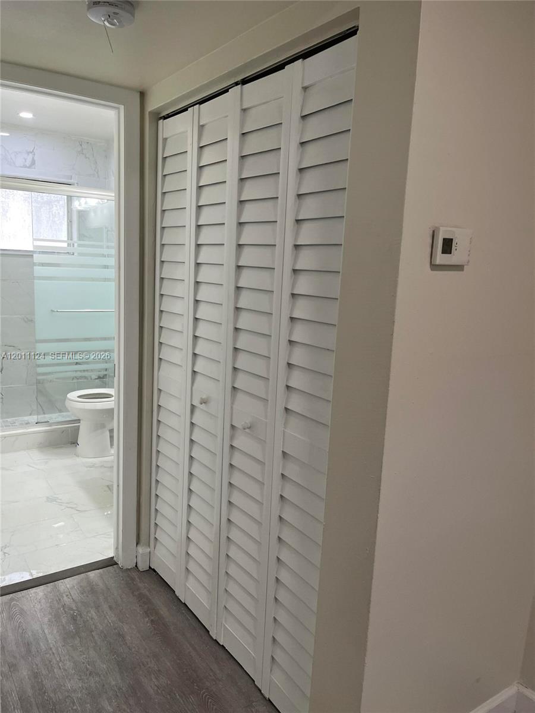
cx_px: 268
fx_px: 536
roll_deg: +0.9
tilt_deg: -7.9
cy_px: 356
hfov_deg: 53.1
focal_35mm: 26
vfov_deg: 67.3
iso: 125
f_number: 1.6
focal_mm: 5.1
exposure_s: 1/120
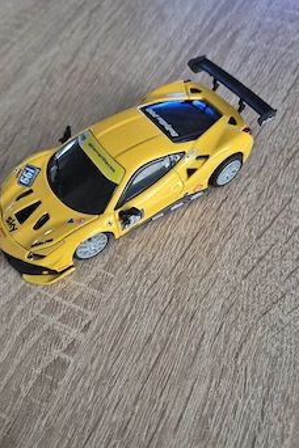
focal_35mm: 28
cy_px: 229
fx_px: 349
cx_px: 134
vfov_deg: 65.5
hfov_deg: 46.3
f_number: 1.8
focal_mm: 5.4
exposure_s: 1/120
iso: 800
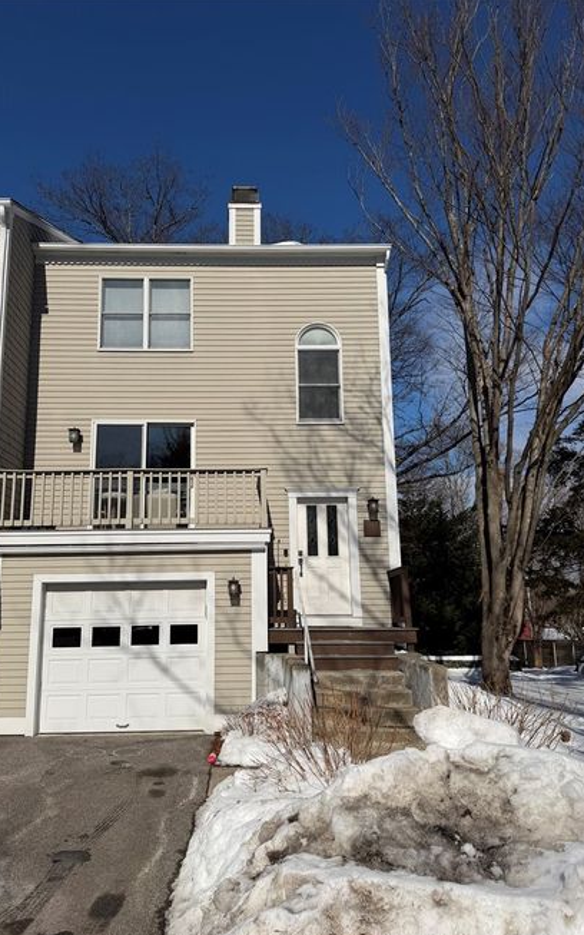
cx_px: 258
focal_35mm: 26
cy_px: 472
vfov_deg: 70.4
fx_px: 662
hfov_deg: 47.5
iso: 80
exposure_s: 1/17544
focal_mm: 6.76
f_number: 1.78
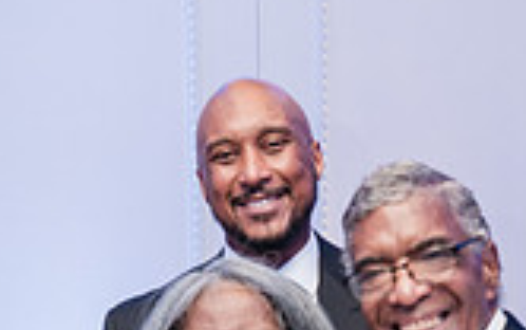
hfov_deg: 18.4
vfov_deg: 11.0
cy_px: 539
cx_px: 323
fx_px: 1621
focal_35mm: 113
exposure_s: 1/250
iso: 3200
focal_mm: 41
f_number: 4
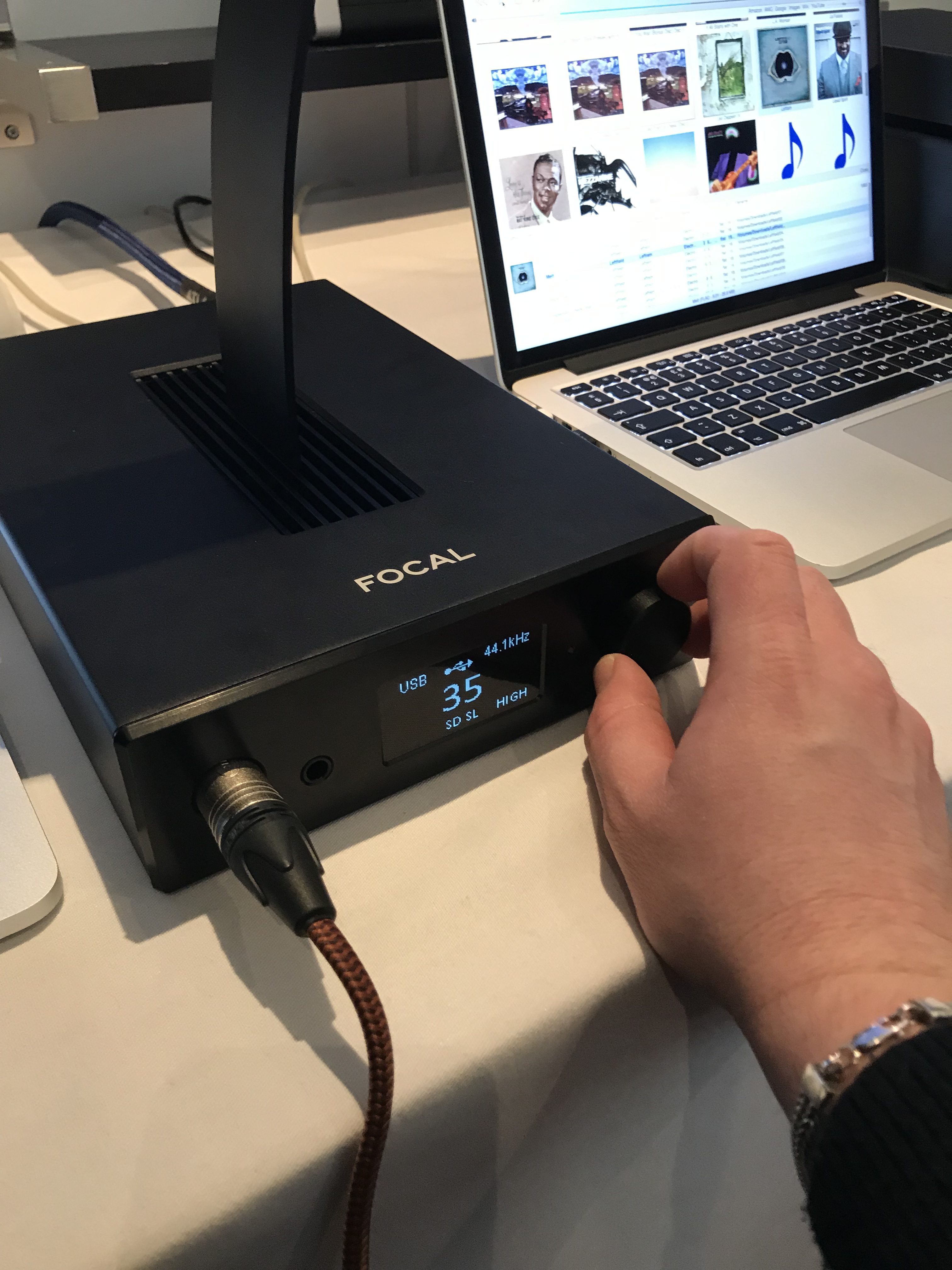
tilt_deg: -36.1
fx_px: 1027
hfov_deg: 49.7
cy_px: 635
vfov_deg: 63.4
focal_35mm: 28
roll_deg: +0.7
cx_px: 476
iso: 50
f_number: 1.8
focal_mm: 3.99
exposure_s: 1/17
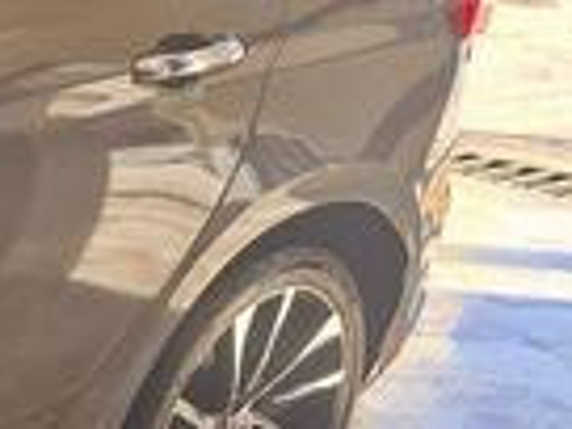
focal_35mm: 110
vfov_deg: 13.3
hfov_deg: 13.3
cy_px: 389
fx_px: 1818
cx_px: -791
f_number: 1.8
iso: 50
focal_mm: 5.4
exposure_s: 1/180
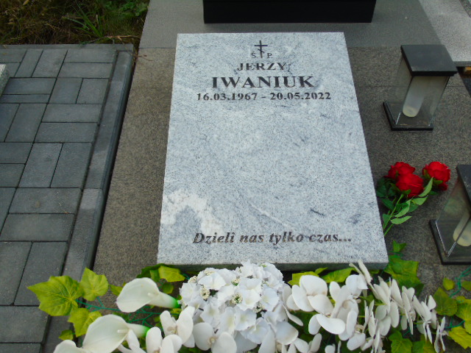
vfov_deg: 41.8
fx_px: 463
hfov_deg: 54.0
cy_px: 176
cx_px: 236
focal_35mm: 34
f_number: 3.8
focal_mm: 6.1
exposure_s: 1/200
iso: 80
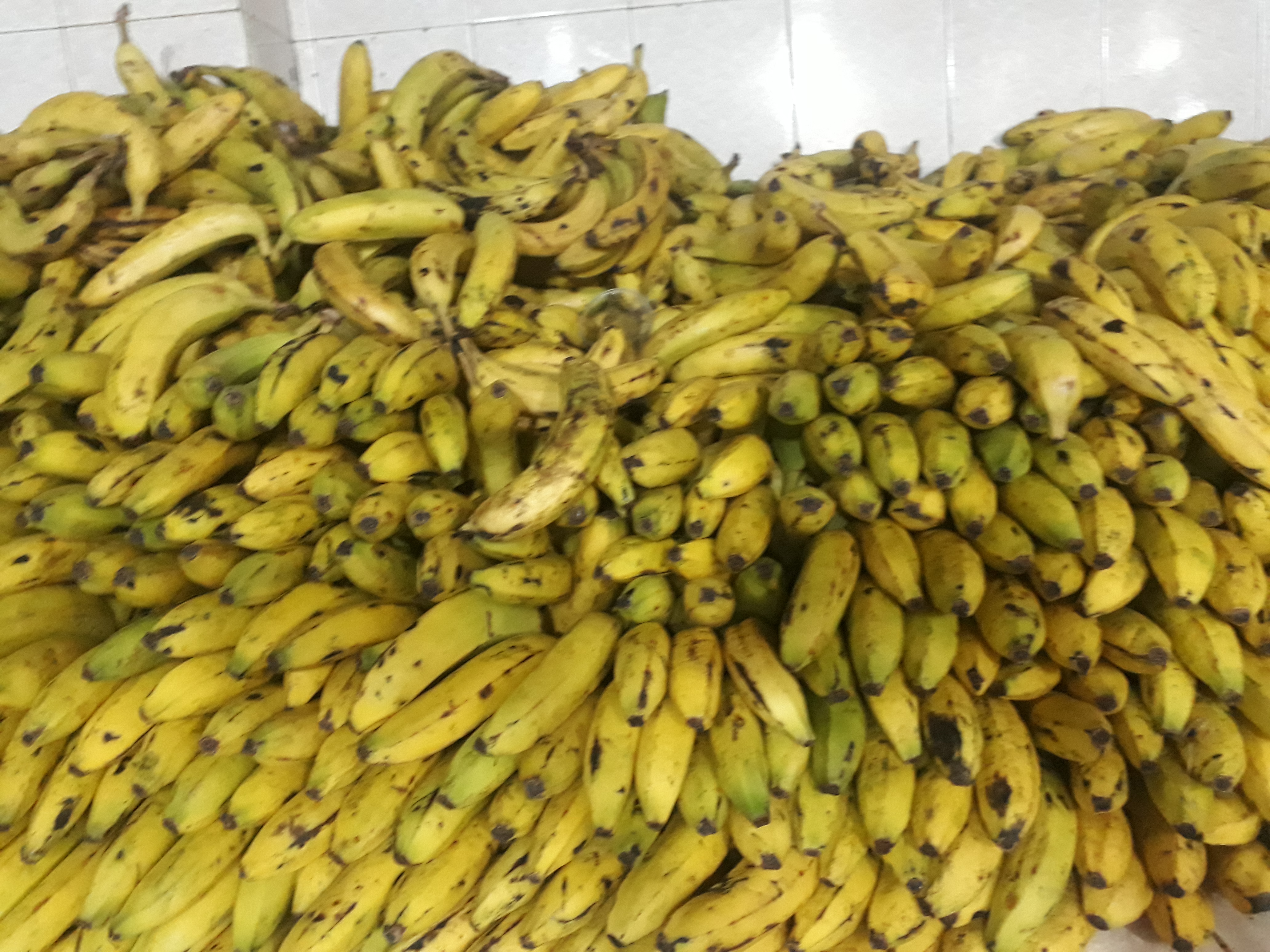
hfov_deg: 65.3
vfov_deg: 51.4
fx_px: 991
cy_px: 476
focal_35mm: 27
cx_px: 635
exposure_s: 1/15
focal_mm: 3.6
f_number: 1.9
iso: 400
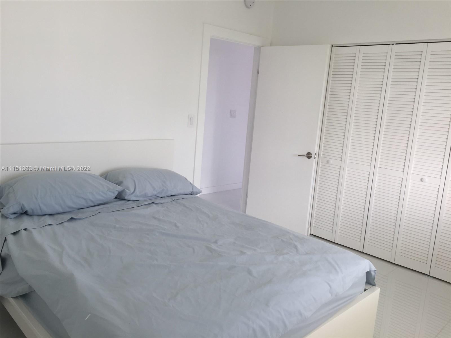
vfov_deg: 48.2
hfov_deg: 61.7
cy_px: 169
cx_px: 226
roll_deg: -5.3
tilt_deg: -9.5
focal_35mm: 29
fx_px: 378
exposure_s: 1/120
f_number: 2.2
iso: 32
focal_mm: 4.15
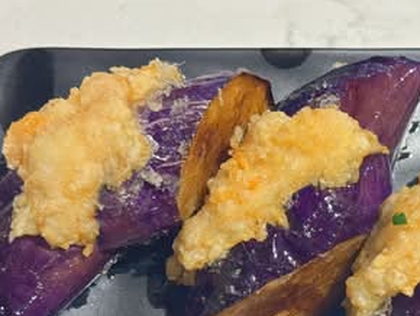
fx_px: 1178
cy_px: 245
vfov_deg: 15.2
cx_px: 297
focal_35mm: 97
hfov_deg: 20.1
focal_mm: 6.76
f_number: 1.78
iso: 125
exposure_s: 1/60
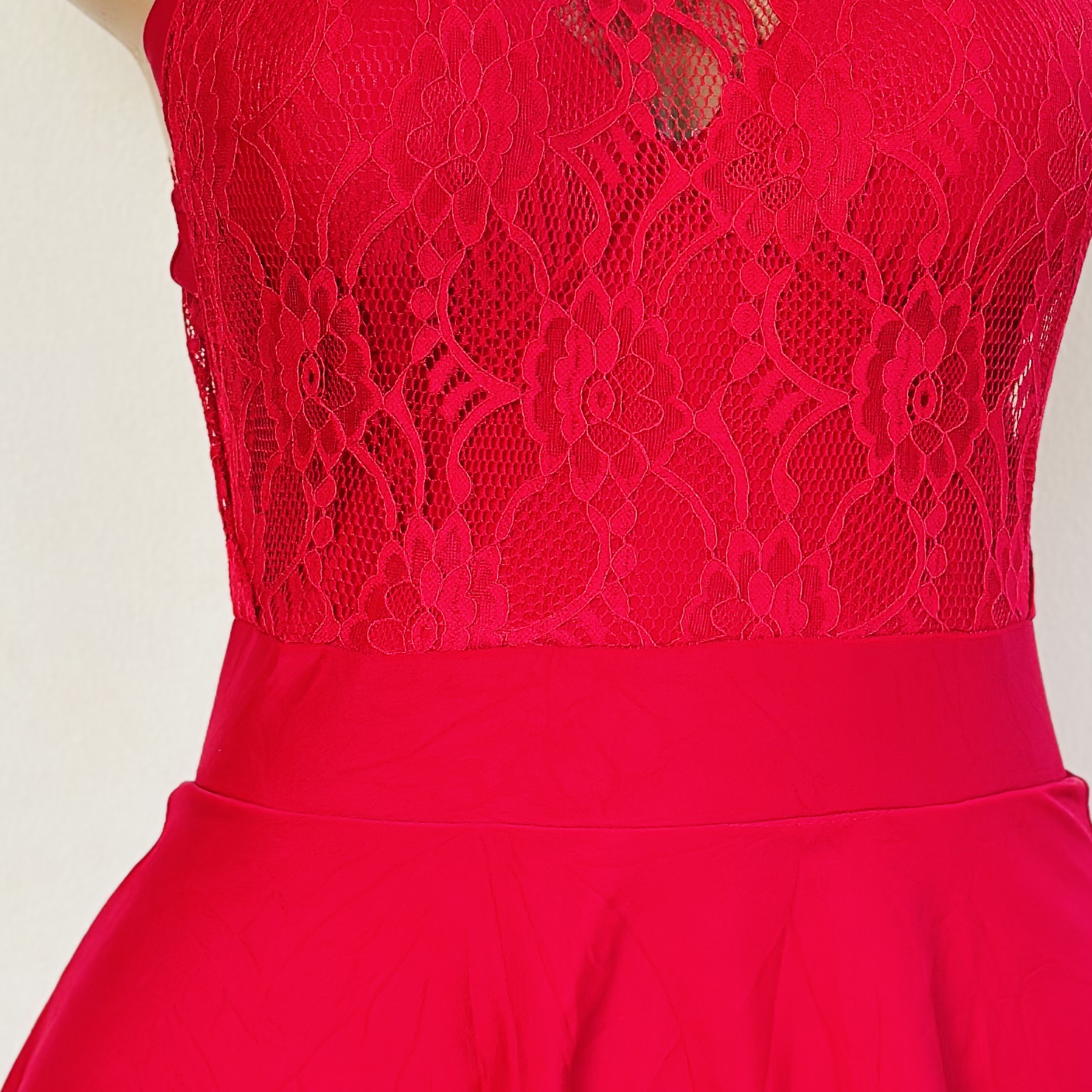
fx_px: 3926
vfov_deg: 15.8
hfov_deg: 15.8
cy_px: 592
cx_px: 730
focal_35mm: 110
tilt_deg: -14.5
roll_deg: -0.4
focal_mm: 6.86
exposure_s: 1/109
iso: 125
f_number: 1.78
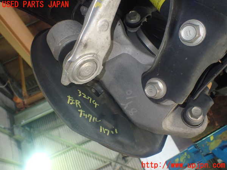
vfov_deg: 46.8
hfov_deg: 60.0
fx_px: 197
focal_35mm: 30
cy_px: 85
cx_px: 114
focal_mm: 5.4
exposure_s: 1/80
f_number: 2.3
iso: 800
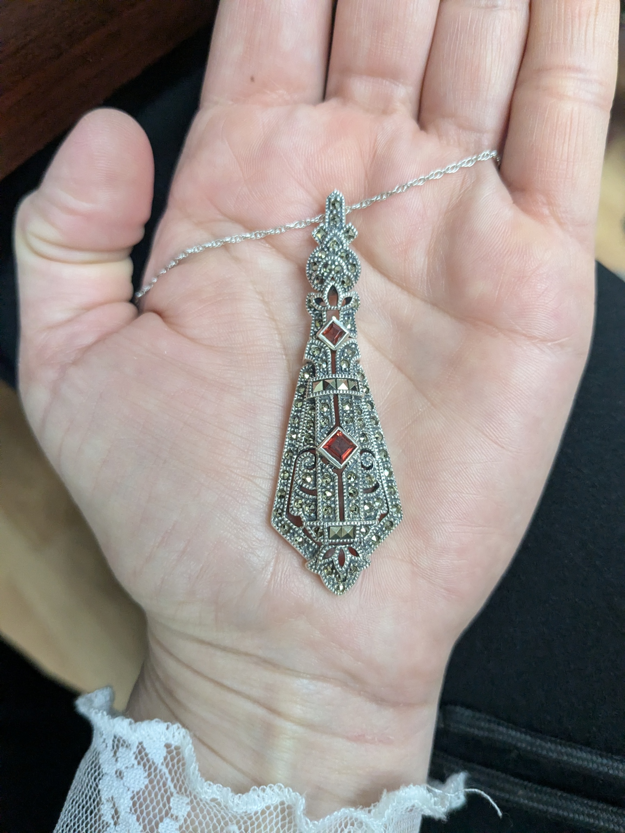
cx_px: 312
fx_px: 650
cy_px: 416
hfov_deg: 51.4
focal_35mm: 27
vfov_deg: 65.3
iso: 784
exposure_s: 1/120
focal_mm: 4.38
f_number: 1.73
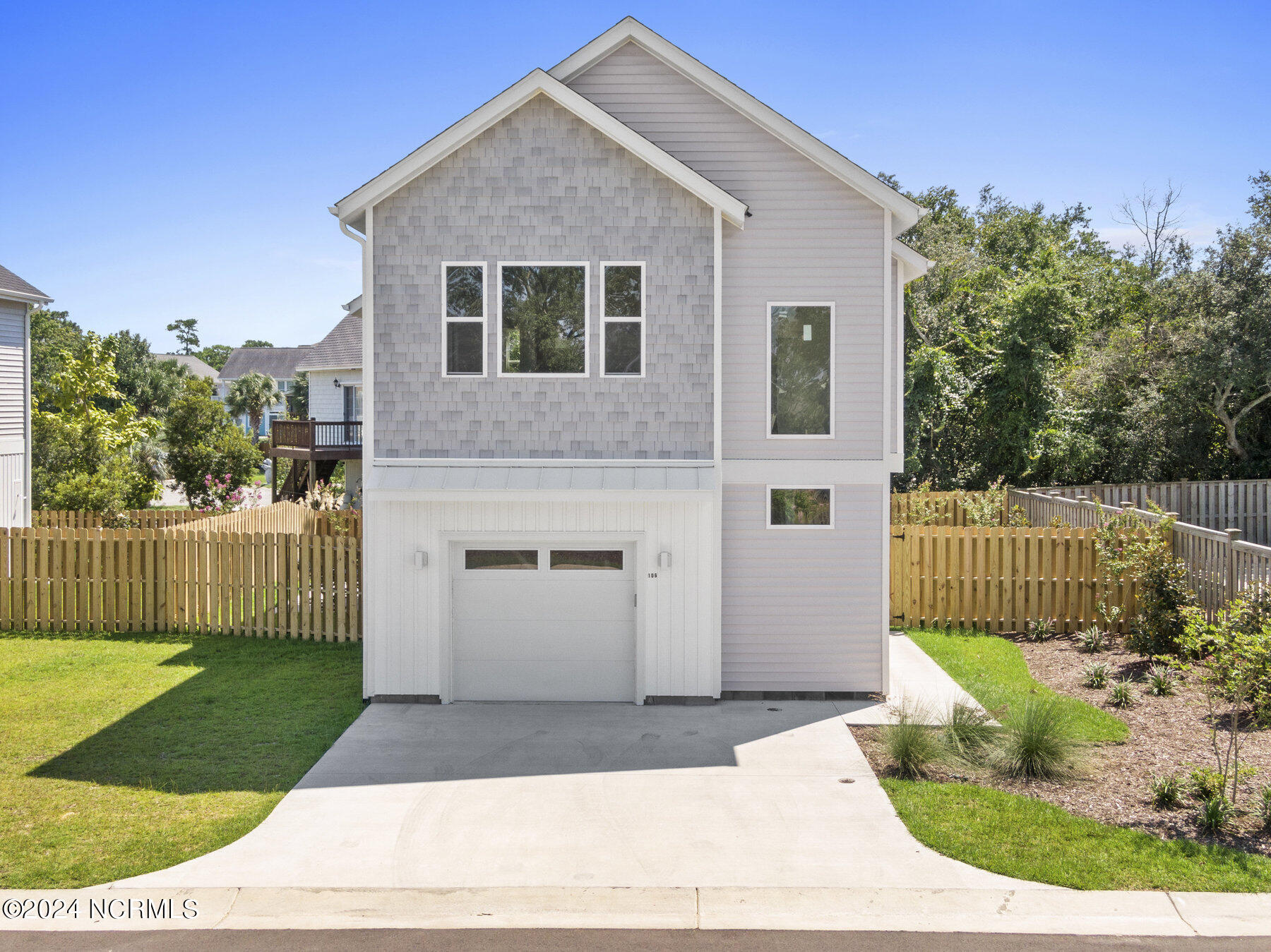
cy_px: 476
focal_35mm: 36
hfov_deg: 51.4
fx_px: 1321
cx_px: 636
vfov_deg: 39.6
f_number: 3.7
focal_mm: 6.21
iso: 100
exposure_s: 1/80
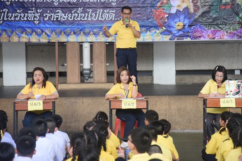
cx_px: 131
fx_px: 753
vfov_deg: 12.2
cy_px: 73
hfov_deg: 18.3
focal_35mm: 112
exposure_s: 1/320
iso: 800
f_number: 4
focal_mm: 100
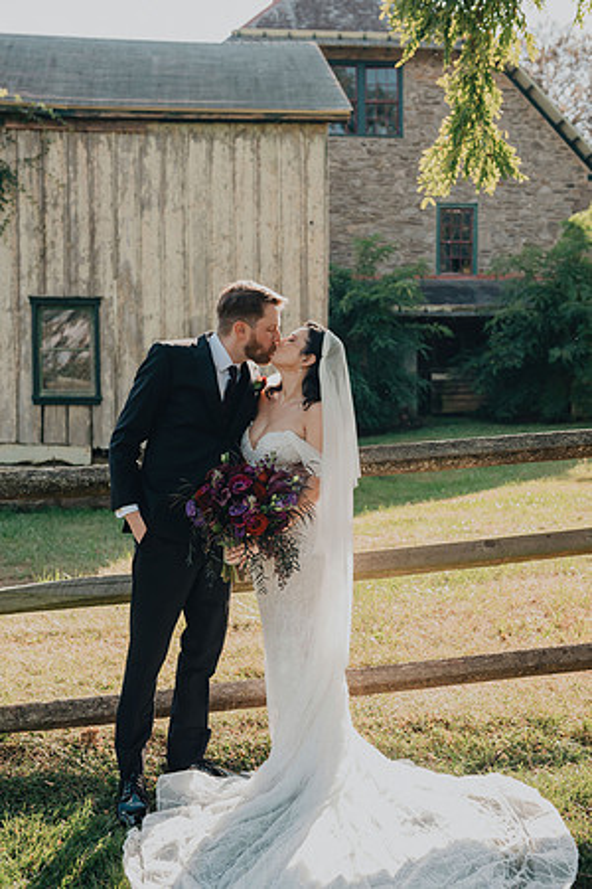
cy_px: 444
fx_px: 1184
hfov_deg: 28.1
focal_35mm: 48
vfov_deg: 41.1
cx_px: 296
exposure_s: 1/500
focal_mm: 48
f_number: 4
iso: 400
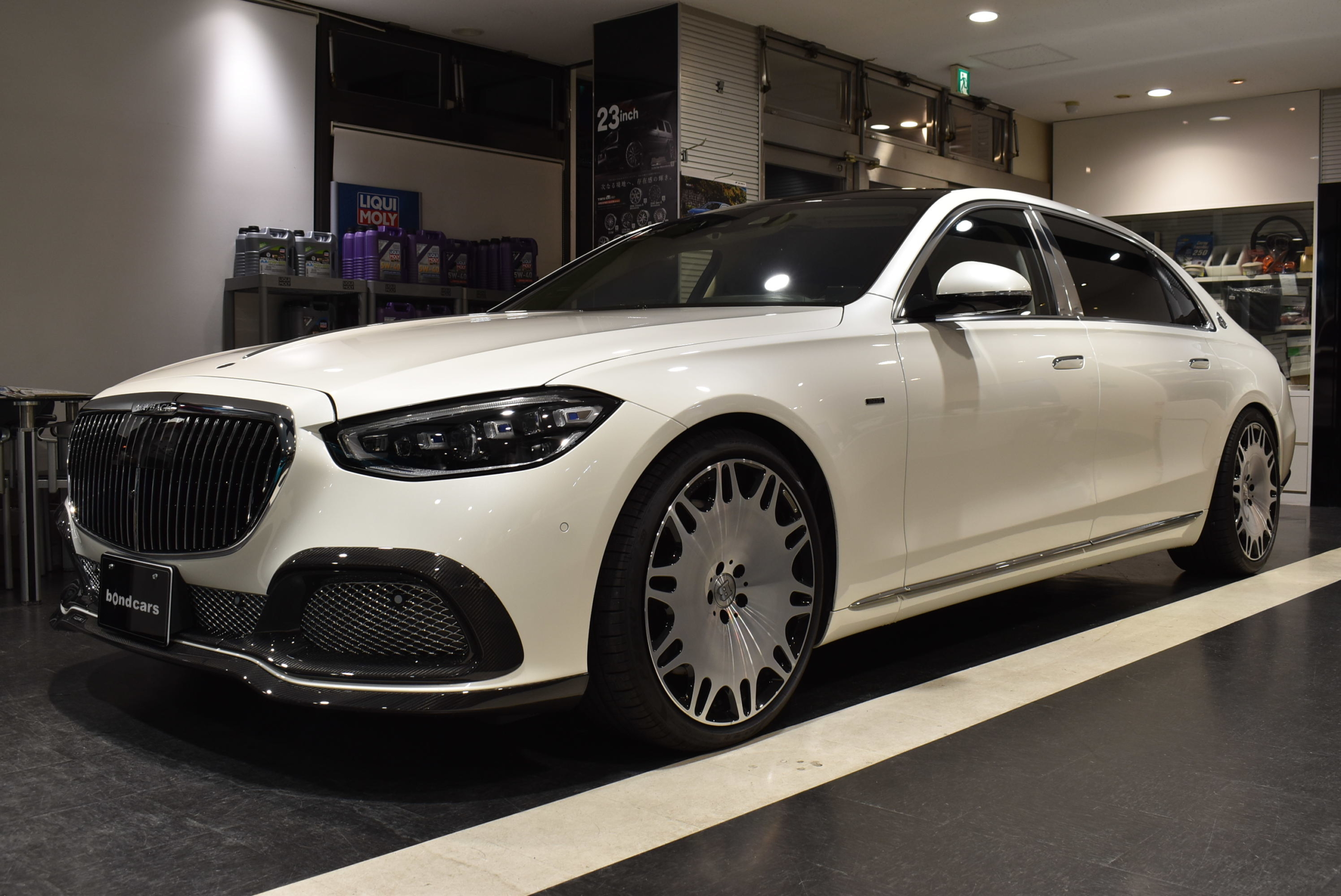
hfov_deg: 55.1
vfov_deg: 38.4
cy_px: 448
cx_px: 670
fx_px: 1286
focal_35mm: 34
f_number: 8
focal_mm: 23
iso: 360
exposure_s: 1/40
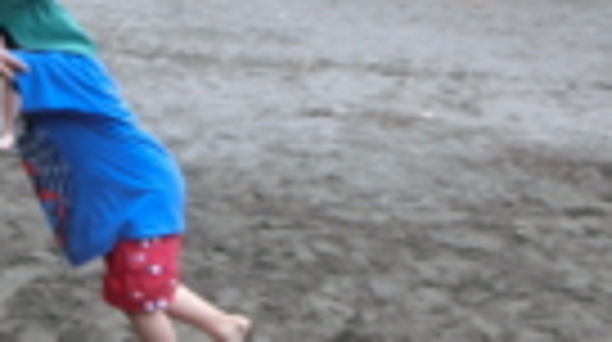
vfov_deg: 15.6
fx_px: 1248
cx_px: -112
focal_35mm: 77
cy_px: 135
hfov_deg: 25.0
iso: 80
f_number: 3
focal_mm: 4.24
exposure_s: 1/160
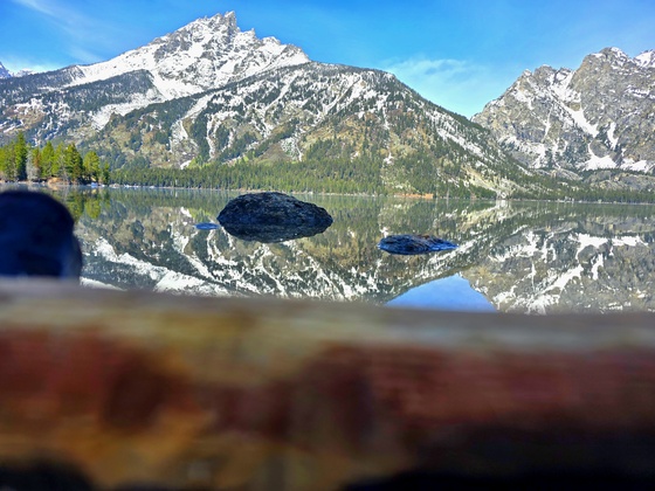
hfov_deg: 73.9
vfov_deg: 58.9
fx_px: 435
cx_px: 328
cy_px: 246
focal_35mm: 23
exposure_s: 1/714
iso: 12
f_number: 1.7
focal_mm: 6.3
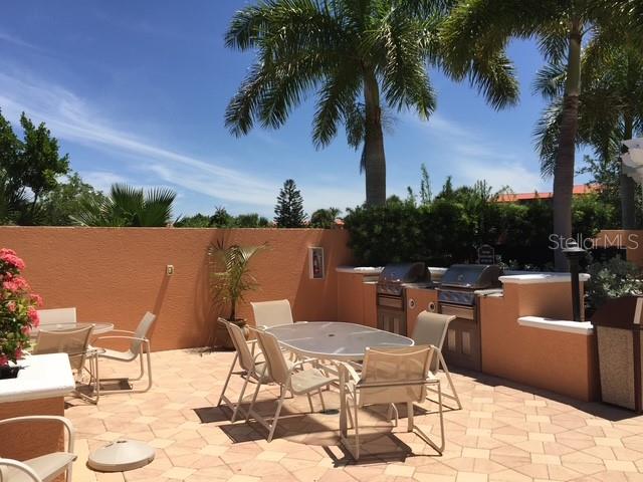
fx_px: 539
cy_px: 241
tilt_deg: +2.1
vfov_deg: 48.2
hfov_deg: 61.7
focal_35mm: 29
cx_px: 322
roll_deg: -0.9
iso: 32
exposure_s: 1/2825
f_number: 2.2
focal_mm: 4.15
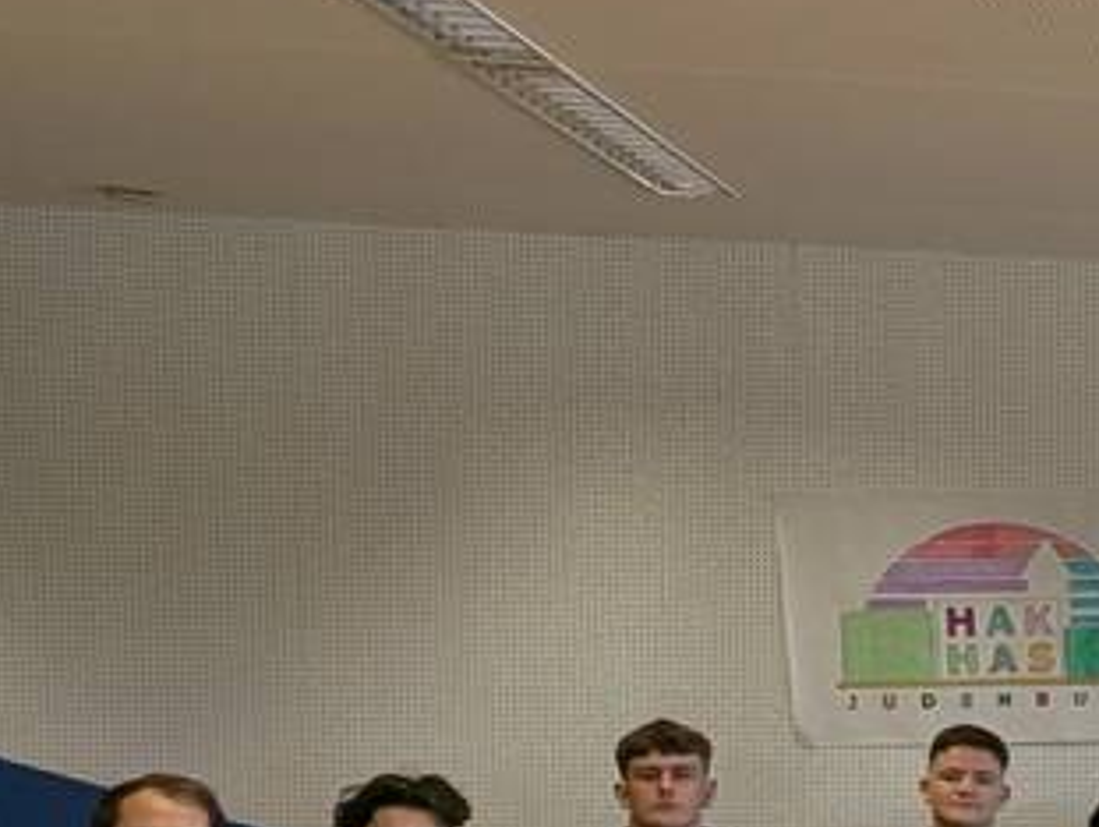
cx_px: 1848
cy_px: 898
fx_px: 2352
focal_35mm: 74
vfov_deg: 19.2
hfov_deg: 20.5
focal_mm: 2.35
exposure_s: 1/100
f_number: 2.2
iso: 41
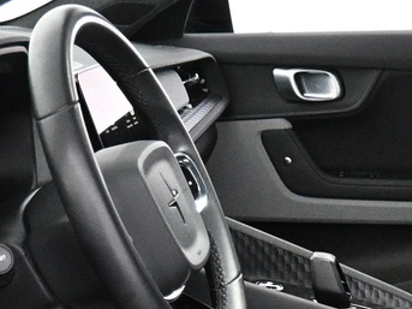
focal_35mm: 109
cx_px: 353
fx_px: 1297
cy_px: 352
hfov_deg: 17.8
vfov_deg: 13.3
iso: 4500
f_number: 3.5
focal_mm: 16
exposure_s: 1/60
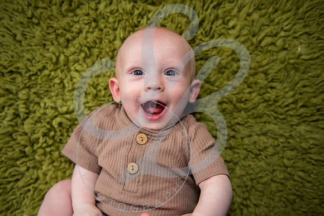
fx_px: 334
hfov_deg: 51.7
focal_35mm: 37
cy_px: 108
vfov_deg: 35.8
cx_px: 162
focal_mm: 32
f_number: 2.8
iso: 200
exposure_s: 1/125
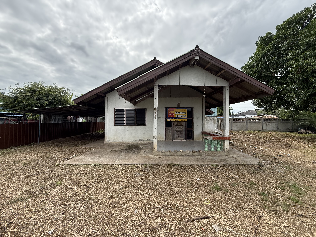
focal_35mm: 14
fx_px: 128
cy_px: 118
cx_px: 158
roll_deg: +0.1
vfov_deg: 85.7
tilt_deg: +2.0
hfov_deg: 102.1
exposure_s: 1/1497
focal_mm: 2.22
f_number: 2.2
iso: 64
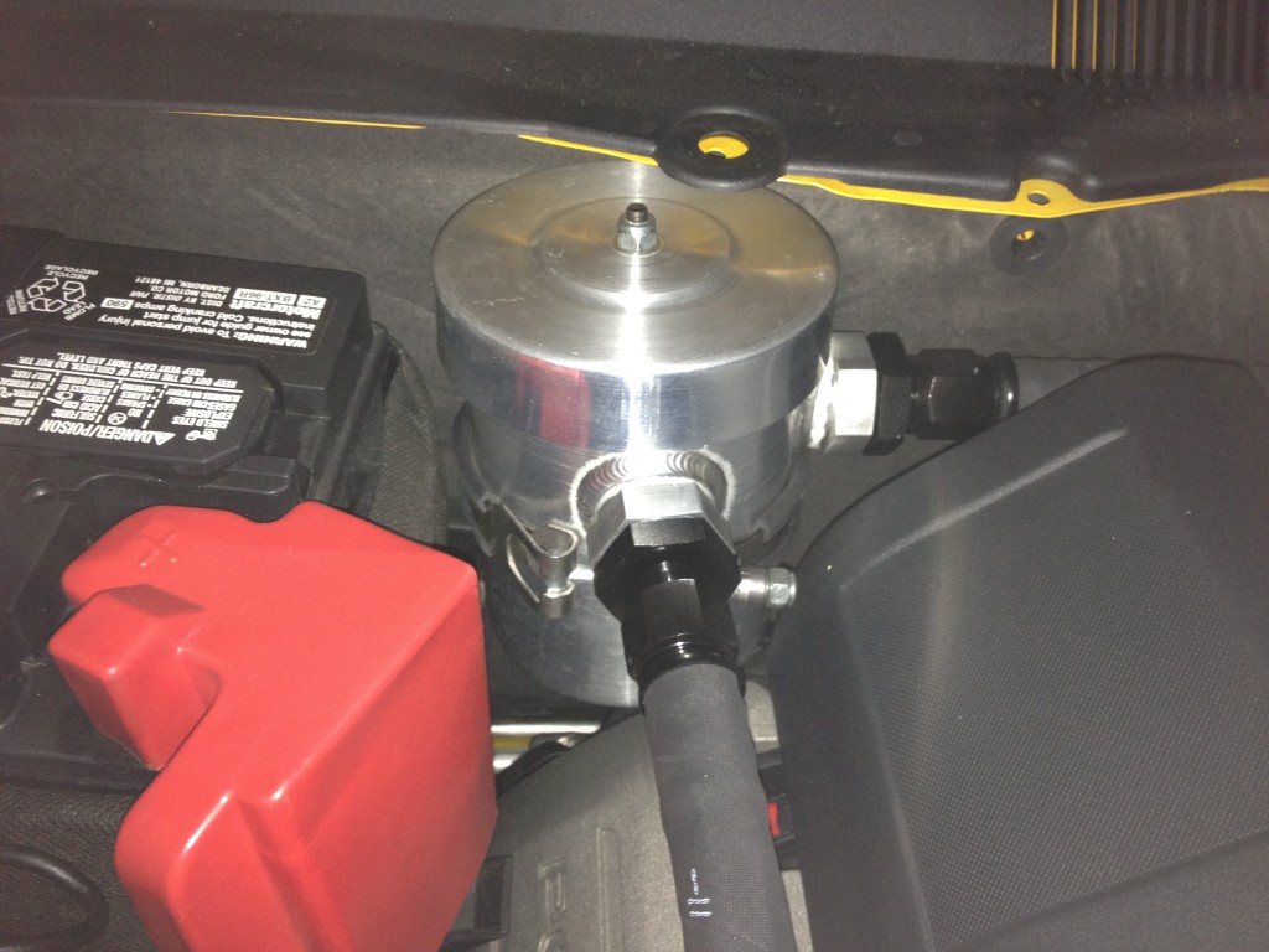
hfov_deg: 52.6
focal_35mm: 35
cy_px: 476
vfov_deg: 40.7
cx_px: 634
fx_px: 1283
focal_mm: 4.28
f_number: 2.4
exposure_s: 1/16
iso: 125
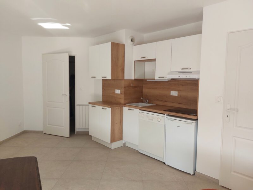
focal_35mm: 25
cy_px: 95
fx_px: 183
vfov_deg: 54.9
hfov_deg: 69.4
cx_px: 126
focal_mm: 5.23
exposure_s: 1/100
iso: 64
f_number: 1.8
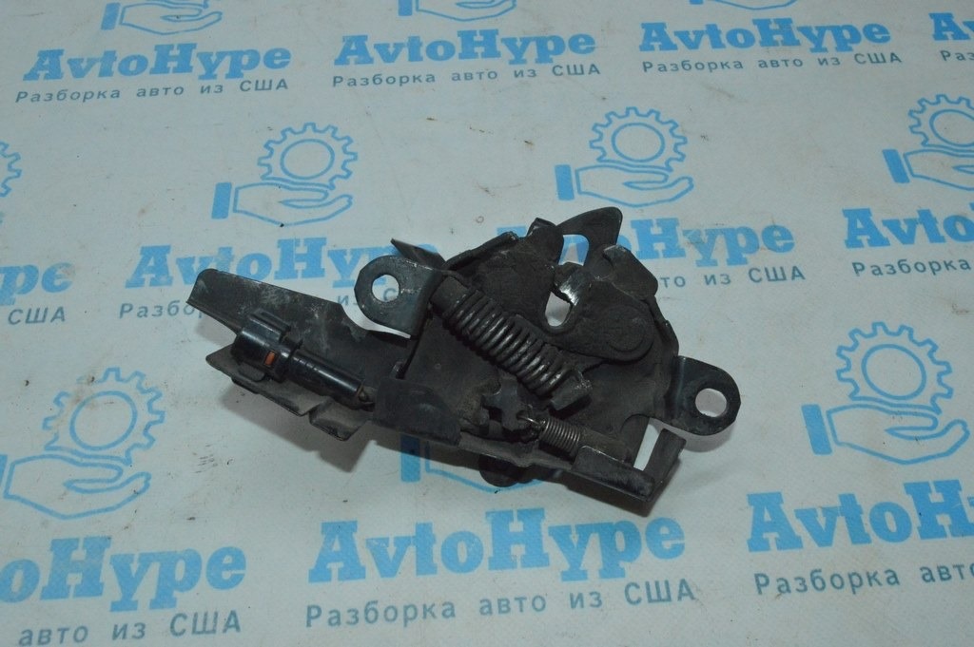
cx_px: 487
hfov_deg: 57.3
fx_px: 892
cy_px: 324
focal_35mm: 33
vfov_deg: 39.9
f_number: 16
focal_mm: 22
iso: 4500
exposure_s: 1/200
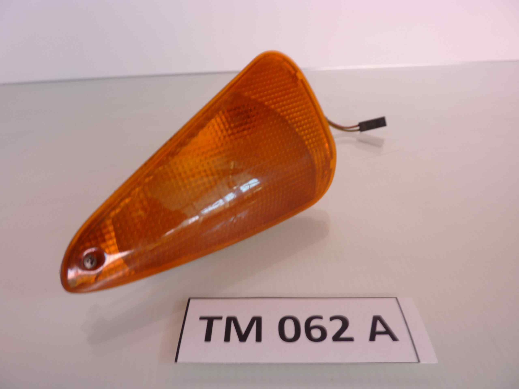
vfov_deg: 54.9
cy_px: 194
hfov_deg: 69.4
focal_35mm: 25
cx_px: 260
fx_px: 375
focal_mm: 4.1
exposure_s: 1/8
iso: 80
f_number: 3.3
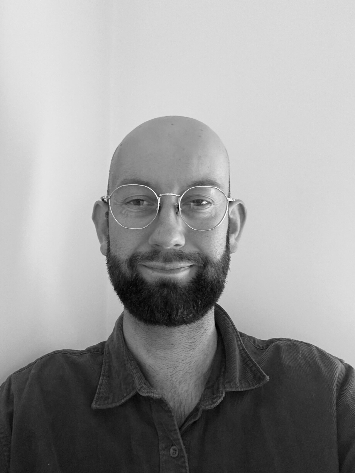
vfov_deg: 60.0
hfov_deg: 46.8
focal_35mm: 30
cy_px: 236
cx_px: 178
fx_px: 410
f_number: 1.9
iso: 320
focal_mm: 2.69
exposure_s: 1/40
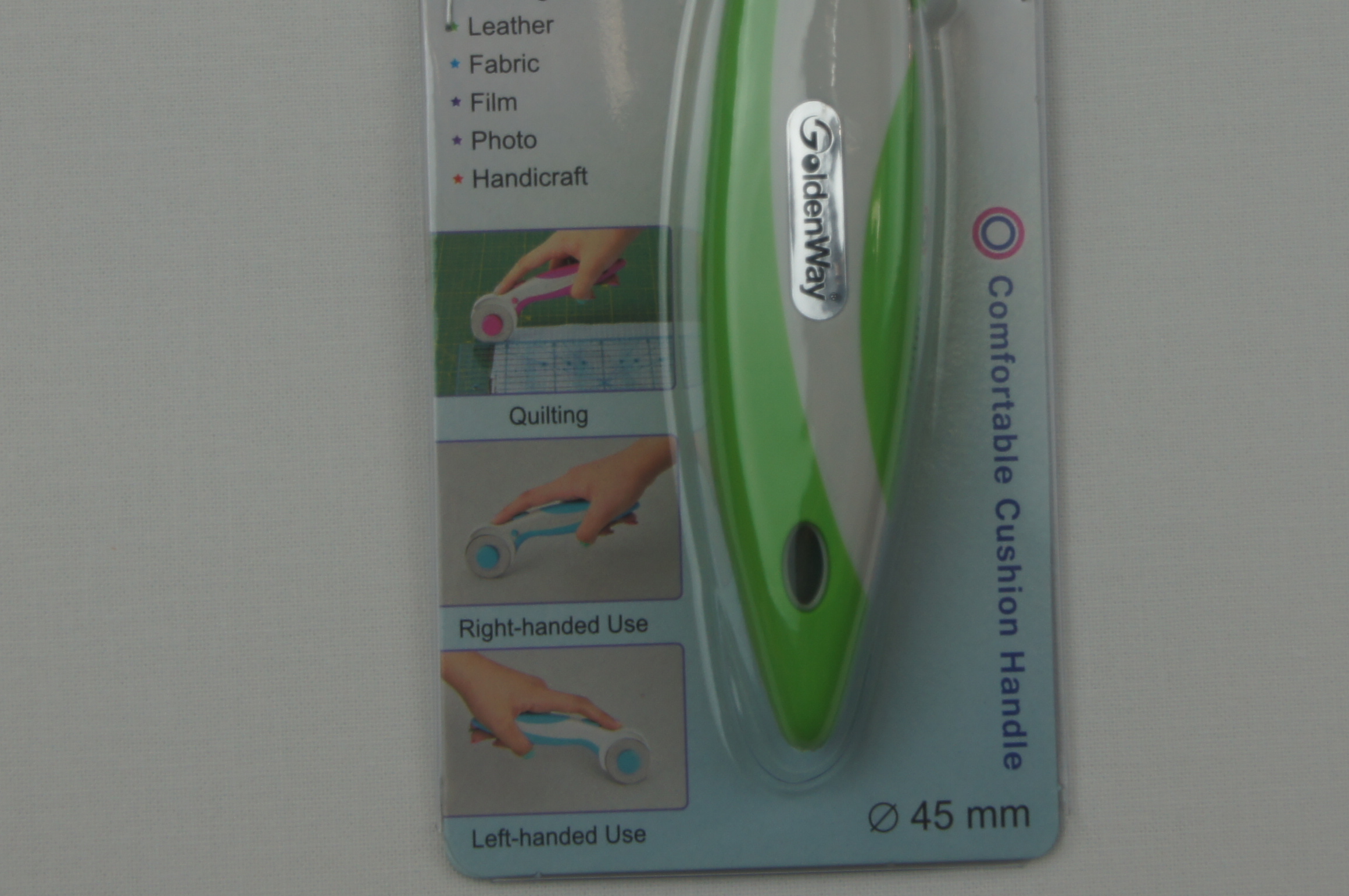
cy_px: 105
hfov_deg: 16.1
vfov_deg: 10.7
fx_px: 4754
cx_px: 740
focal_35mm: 127
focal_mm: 40
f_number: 5.6
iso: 100
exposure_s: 1/80
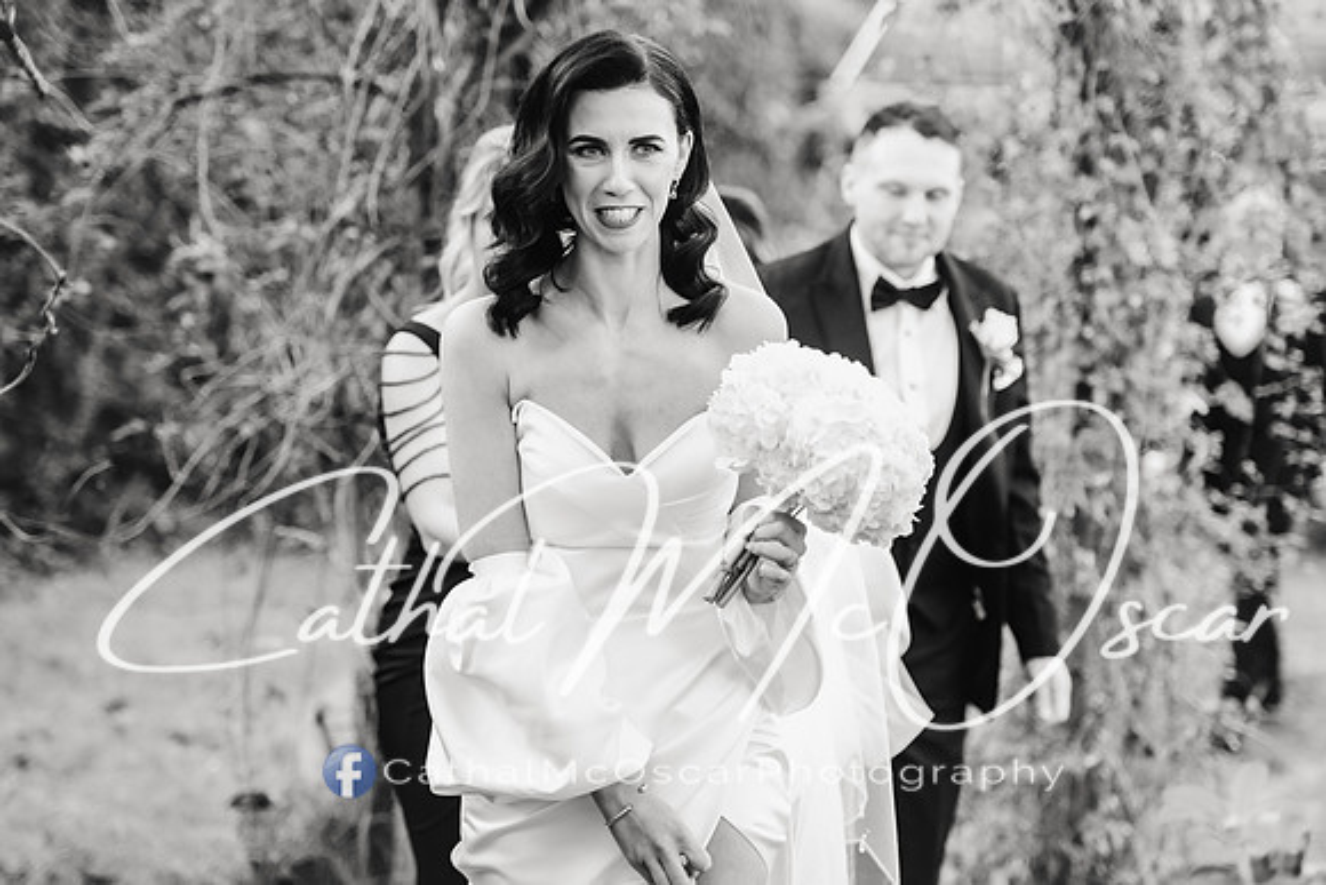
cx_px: 663
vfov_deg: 13.7
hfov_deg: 20.4
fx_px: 3684
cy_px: 442
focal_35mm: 100
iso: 2000
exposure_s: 1/400
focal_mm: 100
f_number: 2.8
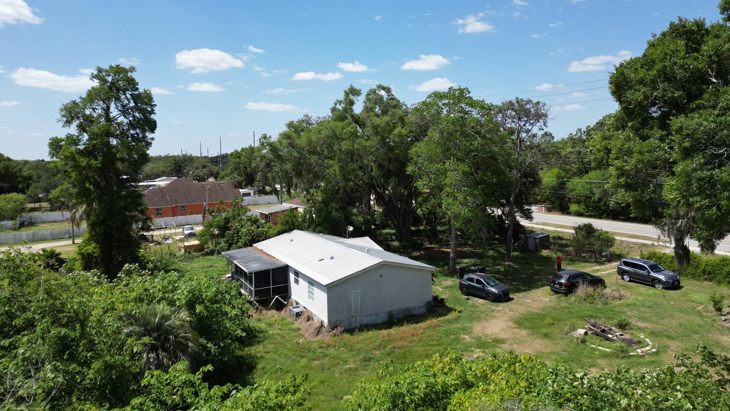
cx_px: 375
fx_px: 523
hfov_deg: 69.8
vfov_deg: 42.5
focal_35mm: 27
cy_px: 149
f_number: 1.7
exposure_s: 1/2500
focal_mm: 6.72
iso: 110
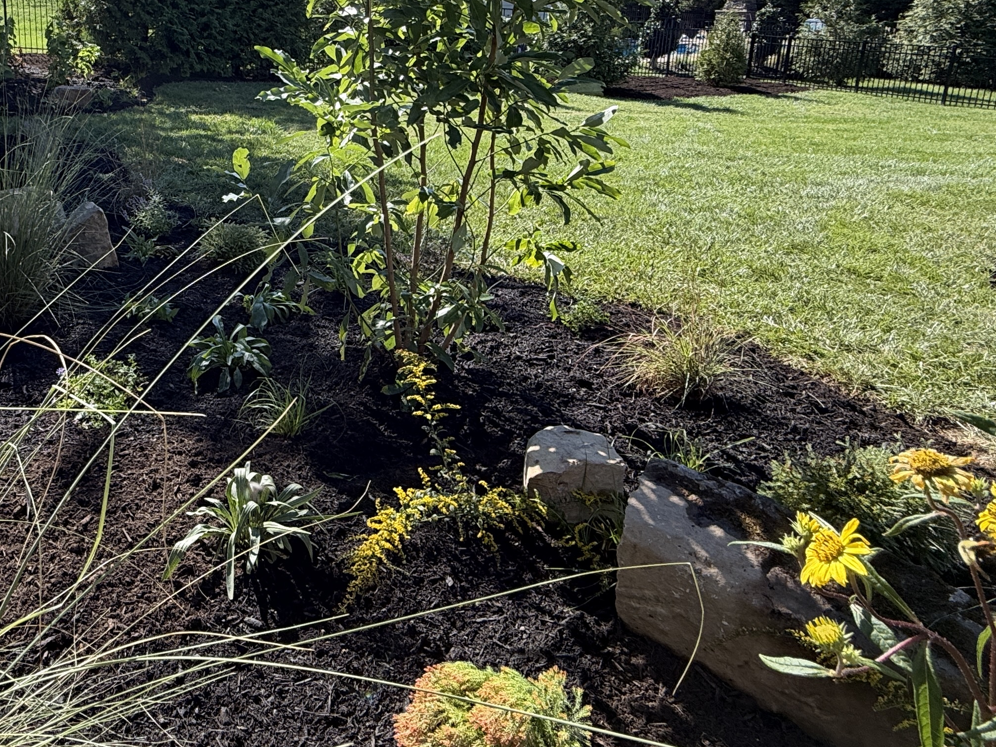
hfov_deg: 58.8
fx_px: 806
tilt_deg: -15.0
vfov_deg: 48.1
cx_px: 206
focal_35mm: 28
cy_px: 199
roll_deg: +1.2
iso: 50
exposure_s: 1/502
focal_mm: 2.22
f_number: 2.2
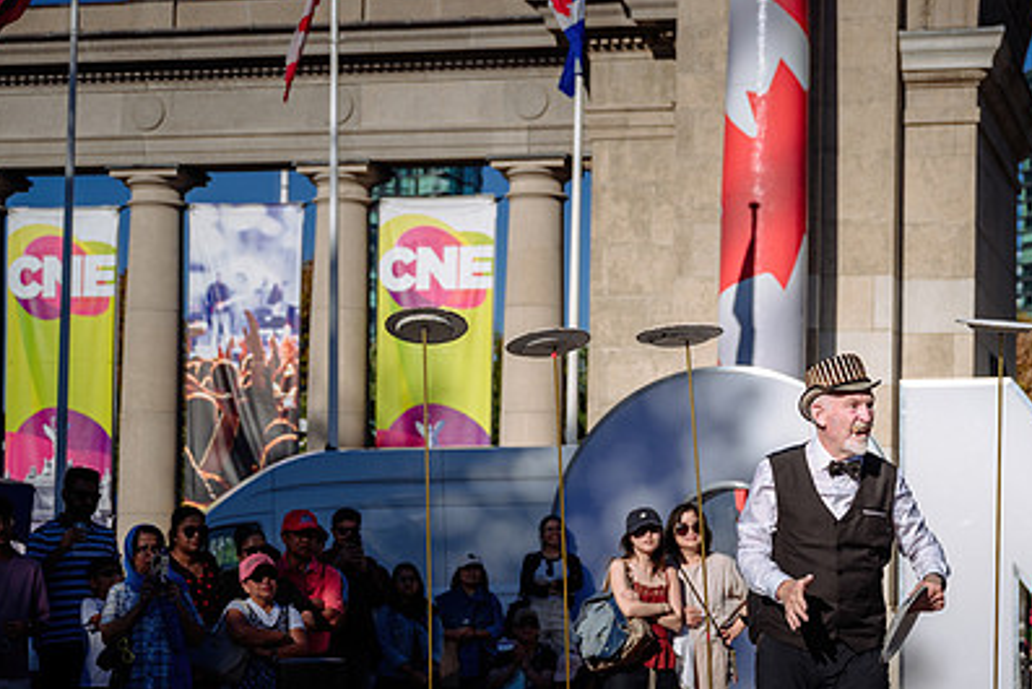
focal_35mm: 84
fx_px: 2409
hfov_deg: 24.1
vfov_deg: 16.2
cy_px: 503
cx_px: 673
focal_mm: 51
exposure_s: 1/640
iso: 64
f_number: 4
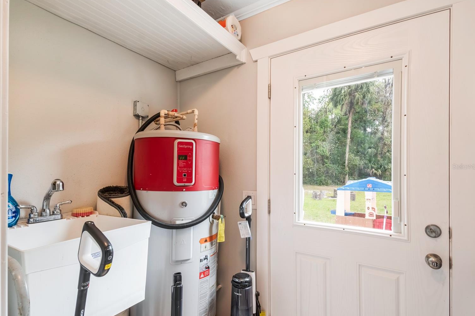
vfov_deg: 73.7
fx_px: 211
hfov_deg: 96.7
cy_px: 167
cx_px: 227
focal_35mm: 16
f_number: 9
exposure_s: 1/50
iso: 250
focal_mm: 10
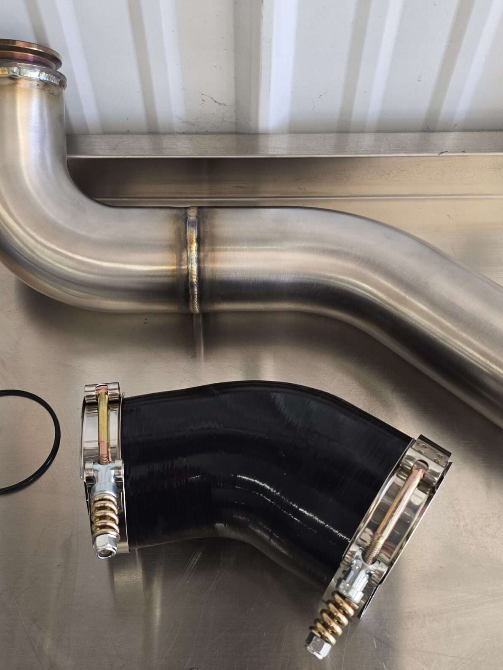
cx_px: 243
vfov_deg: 49.9
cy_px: 284
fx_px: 717
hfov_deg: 38.7
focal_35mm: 37
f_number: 1.7
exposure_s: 1/120
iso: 125
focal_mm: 6.3
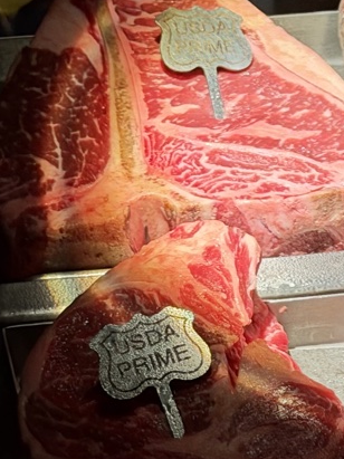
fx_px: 2492
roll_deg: -1.5
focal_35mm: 188
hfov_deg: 7.7
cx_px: 566
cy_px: 331
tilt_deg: -15.5
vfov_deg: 10.5
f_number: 1.78
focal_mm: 6.76
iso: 400
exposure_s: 1/40
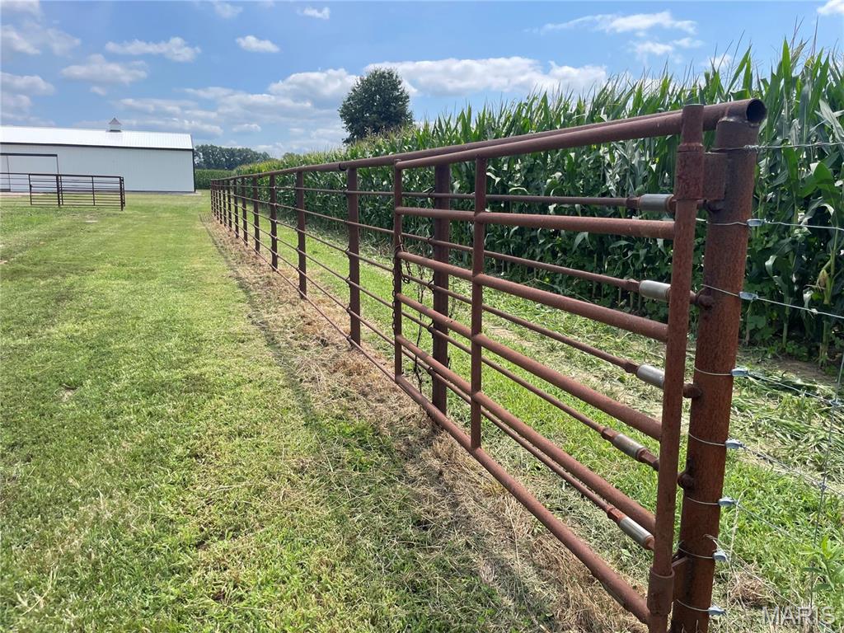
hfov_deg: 67.3
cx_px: 422
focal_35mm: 26
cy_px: 316
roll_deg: -0.9
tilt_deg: -9.5
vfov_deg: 53.1
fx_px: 634
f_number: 1.6
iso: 32
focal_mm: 4.2
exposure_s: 1/2257
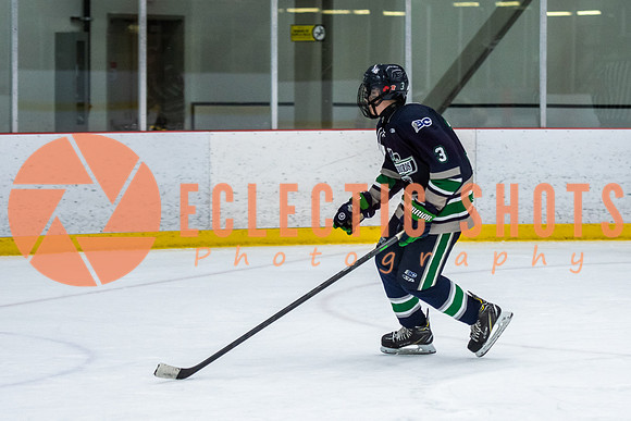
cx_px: 397
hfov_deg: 12.0
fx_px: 2992
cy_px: 175
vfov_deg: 8.0
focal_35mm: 171
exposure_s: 1/640
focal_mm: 90
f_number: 2.8
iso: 1600
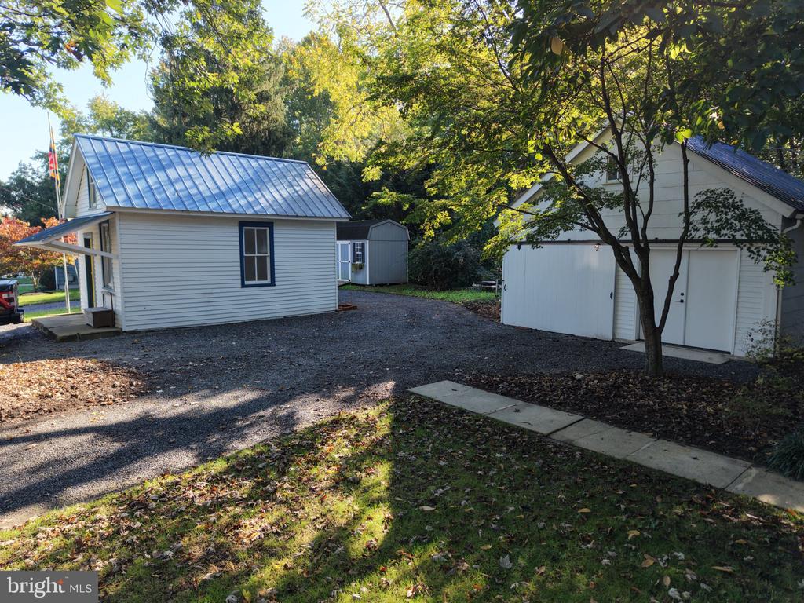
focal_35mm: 24
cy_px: 302
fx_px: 557
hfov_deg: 71.6
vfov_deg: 56.8
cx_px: 402
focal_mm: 8.67
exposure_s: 1/250
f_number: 1.8
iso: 100
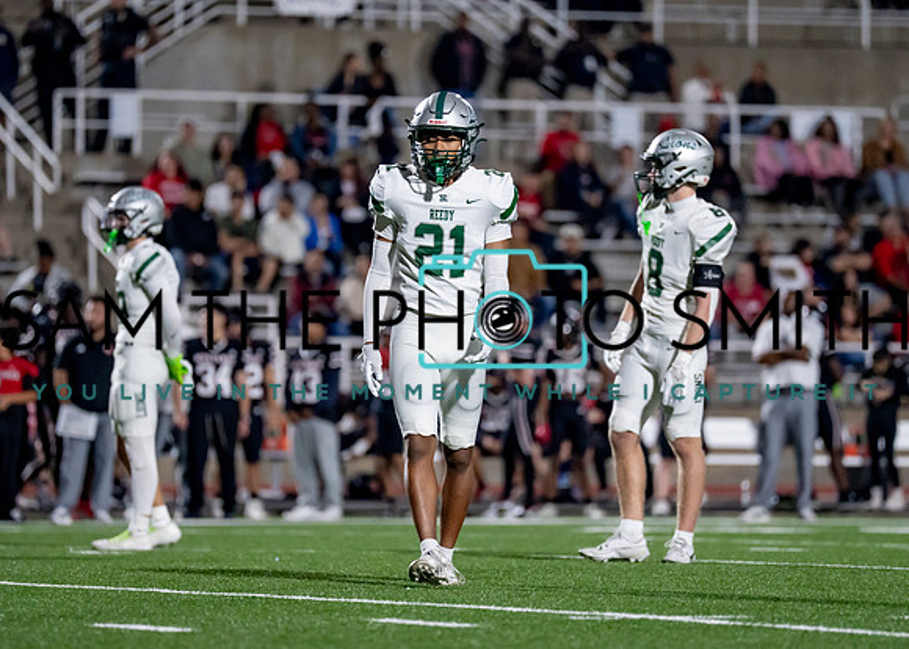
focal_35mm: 296
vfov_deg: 4.9
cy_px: 307
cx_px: 451
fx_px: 7637
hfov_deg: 6.8
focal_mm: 200
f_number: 2.8
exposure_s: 1/1250
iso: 3200
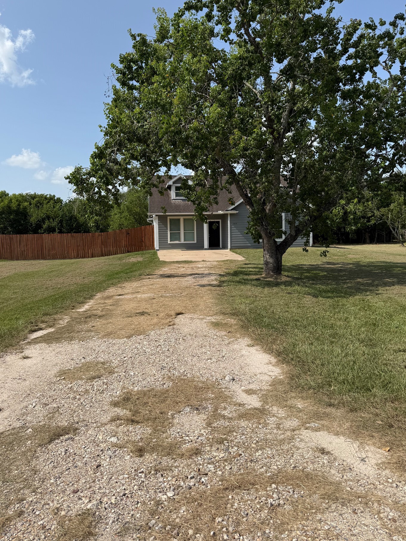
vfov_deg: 65.3
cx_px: 195
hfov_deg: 51.3
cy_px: 257
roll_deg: +0.8
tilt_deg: -2.9
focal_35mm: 27
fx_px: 422
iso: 80
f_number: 1.78
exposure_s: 1/5319
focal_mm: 6.76
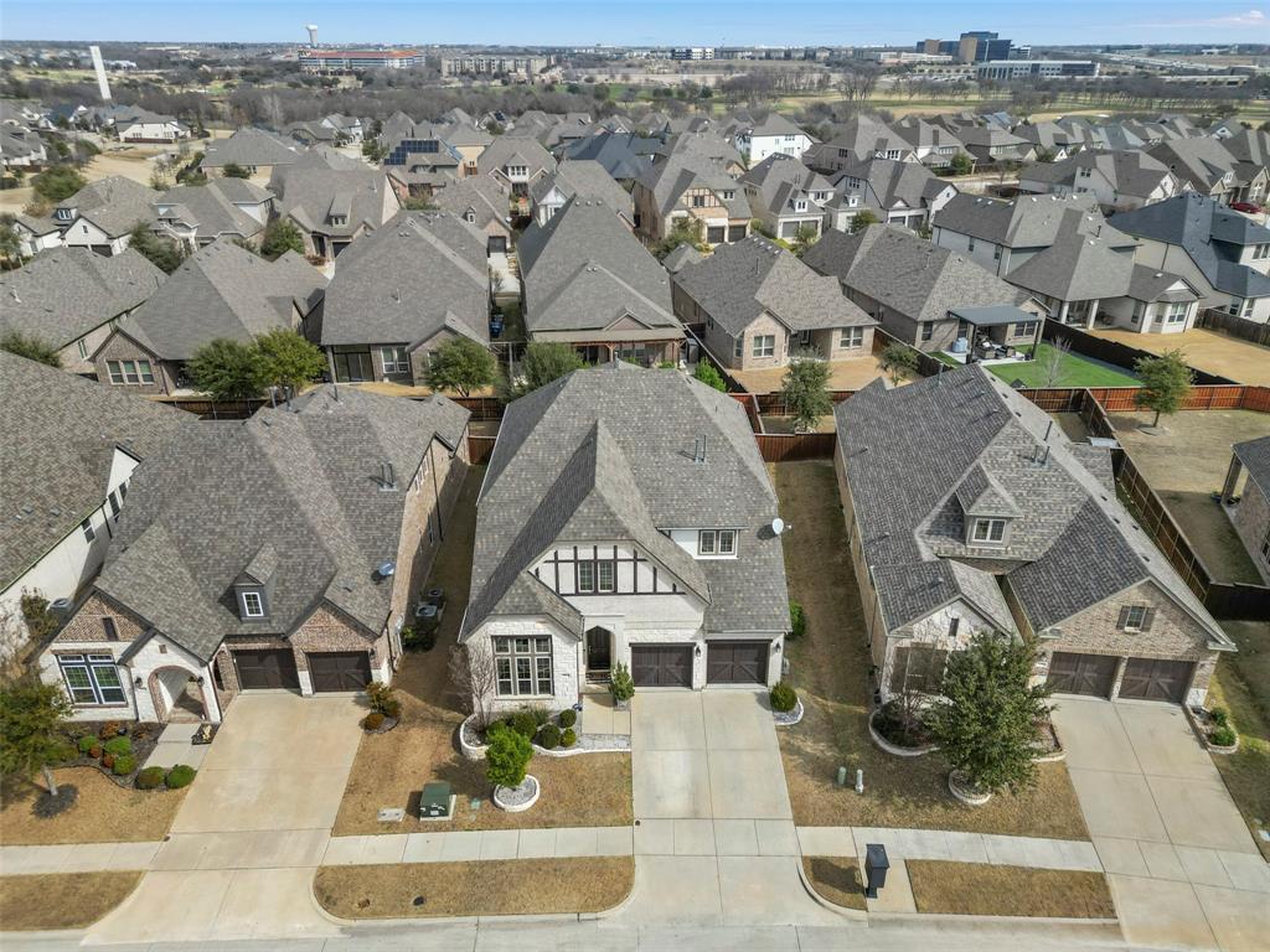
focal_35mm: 24
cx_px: 635
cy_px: 476
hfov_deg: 71.6
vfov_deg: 56.8
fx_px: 881
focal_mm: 6.72
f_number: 1.7
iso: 130
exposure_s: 1/3200
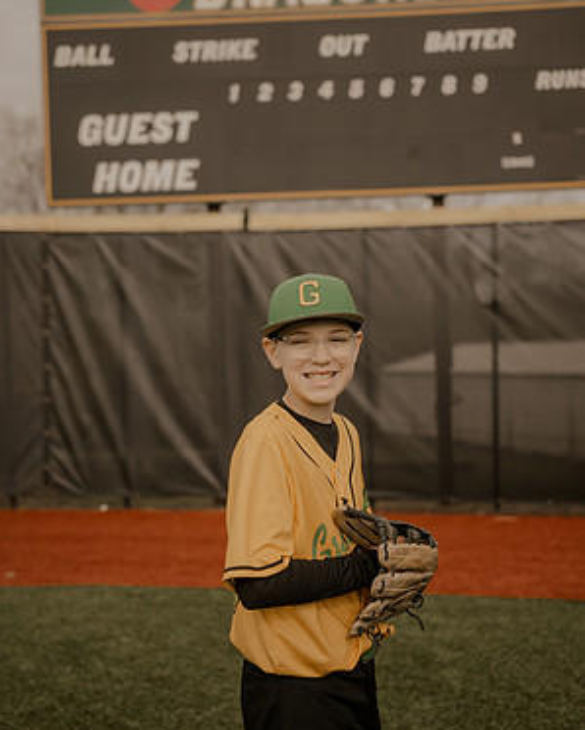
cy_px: 349
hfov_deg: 25.8
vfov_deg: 31.9
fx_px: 1276
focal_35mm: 59
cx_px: 292
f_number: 1.8
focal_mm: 35
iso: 100
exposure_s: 1/2000
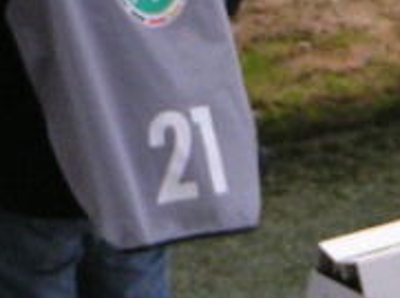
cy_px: 289
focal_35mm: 554
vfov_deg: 2.7
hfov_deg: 3.6
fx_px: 6389
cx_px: 760
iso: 125
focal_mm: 19.1
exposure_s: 1/125
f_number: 3.5
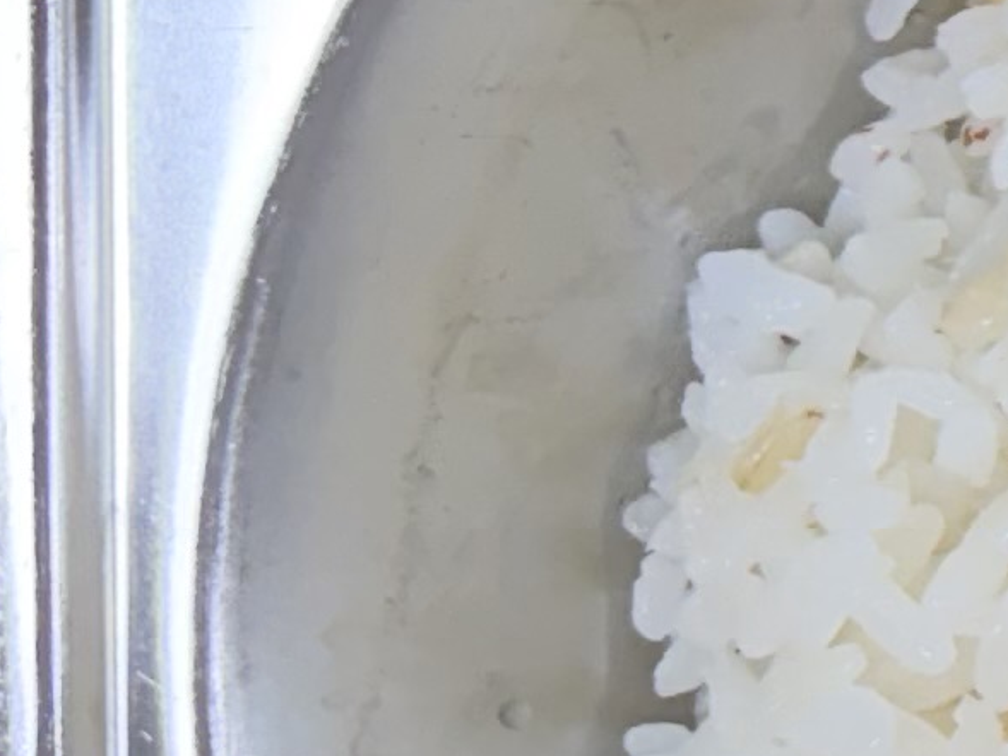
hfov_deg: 8.6
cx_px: 3320
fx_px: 5184
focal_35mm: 178
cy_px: -388
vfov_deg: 8.2
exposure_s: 1/120
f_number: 1.6
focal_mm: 5.96
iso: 80
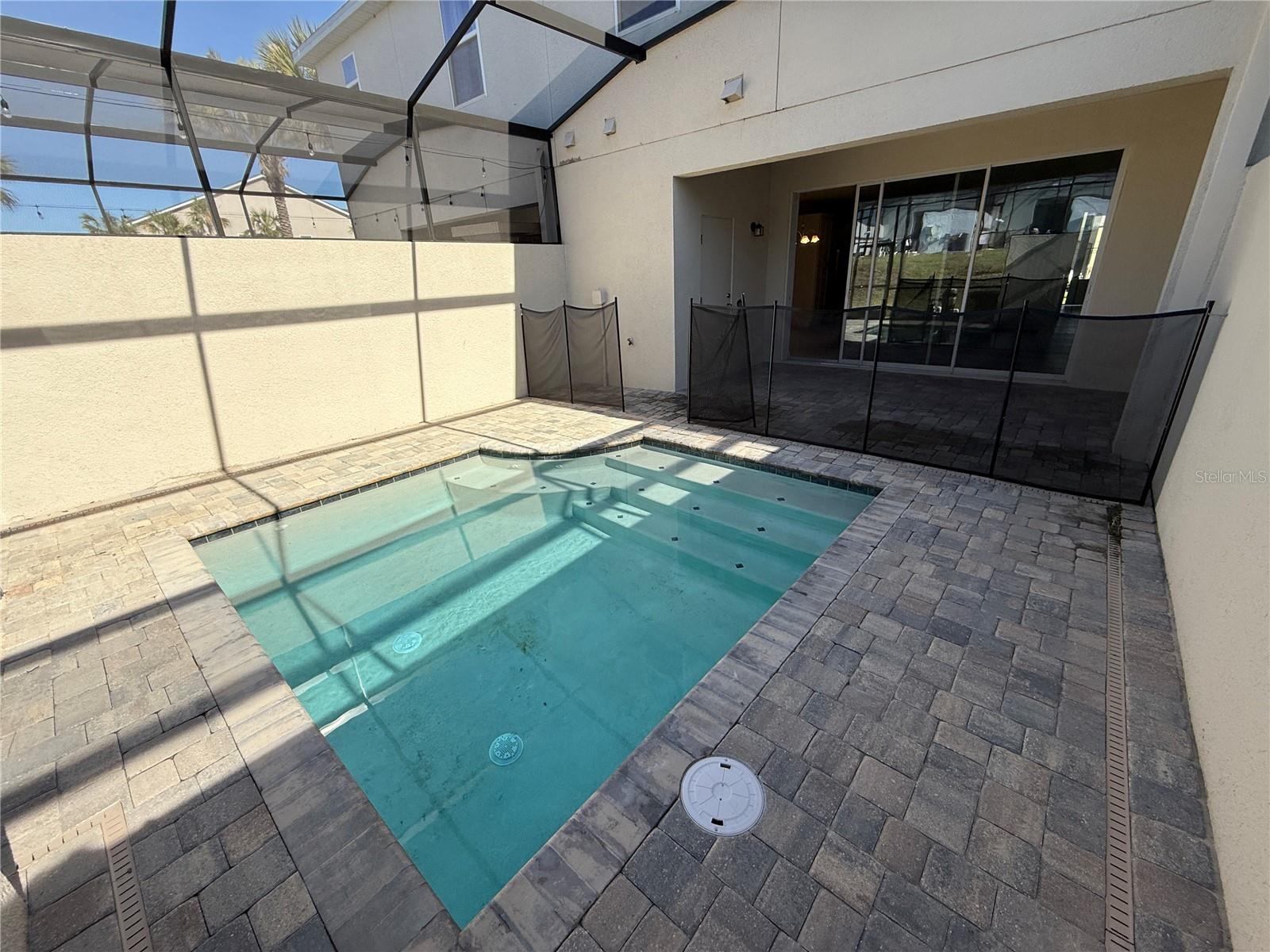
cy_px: 476
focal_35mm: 14
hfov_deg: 102.1
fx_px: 514
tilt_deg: -19.9
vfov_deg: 85.7
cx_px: 635
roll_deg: +3.2
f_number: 2.2
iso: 50
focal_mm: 2.22
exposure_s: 1/853
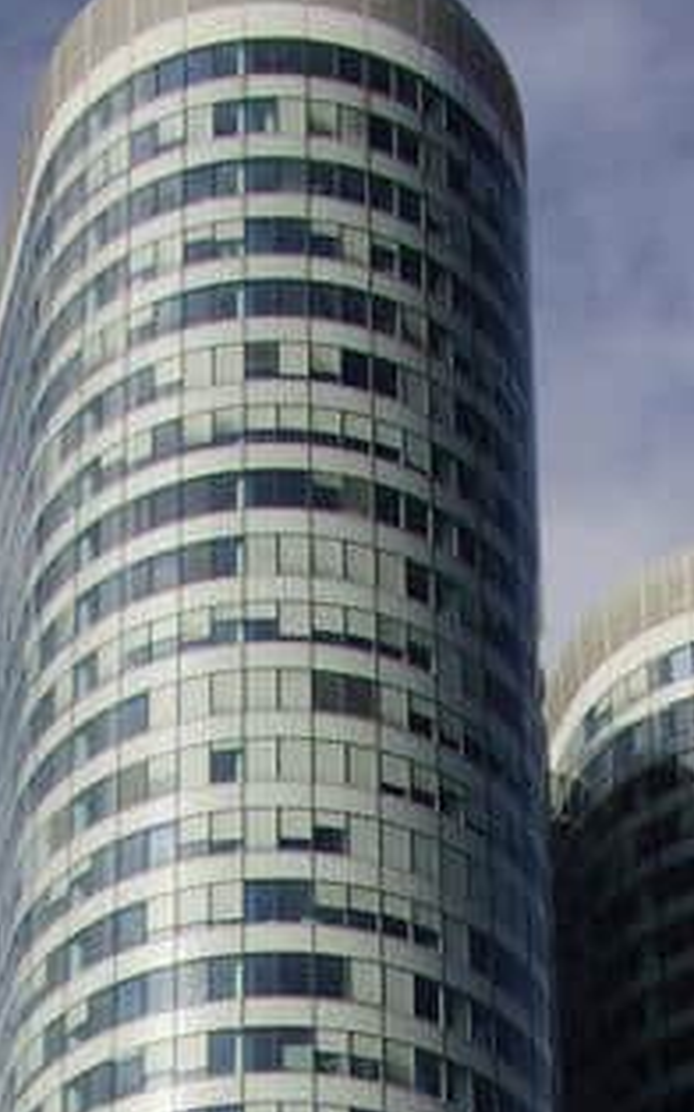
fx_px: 3544
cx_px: 414
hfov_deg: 11.2
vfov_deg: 15.4
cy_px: 1973
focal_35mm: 117
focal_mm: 20
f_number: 13
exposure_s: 1/250
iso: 100
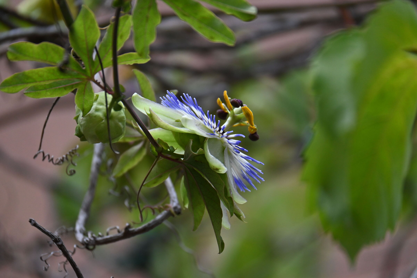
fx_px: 4343
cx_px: 208
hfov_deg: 5.5
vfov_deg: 3.7
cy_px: 139
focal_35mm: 375
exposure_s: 1/250
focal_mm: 250
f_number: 6.3
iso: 900
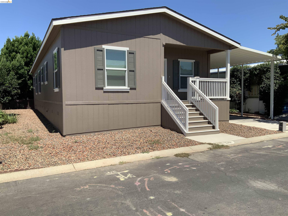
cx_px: 144
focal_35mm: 29
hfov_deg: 61.7
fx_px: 241
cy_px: 108
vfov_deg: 48.2
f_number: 1.8
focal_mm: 3
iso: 16
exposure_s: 1/1912
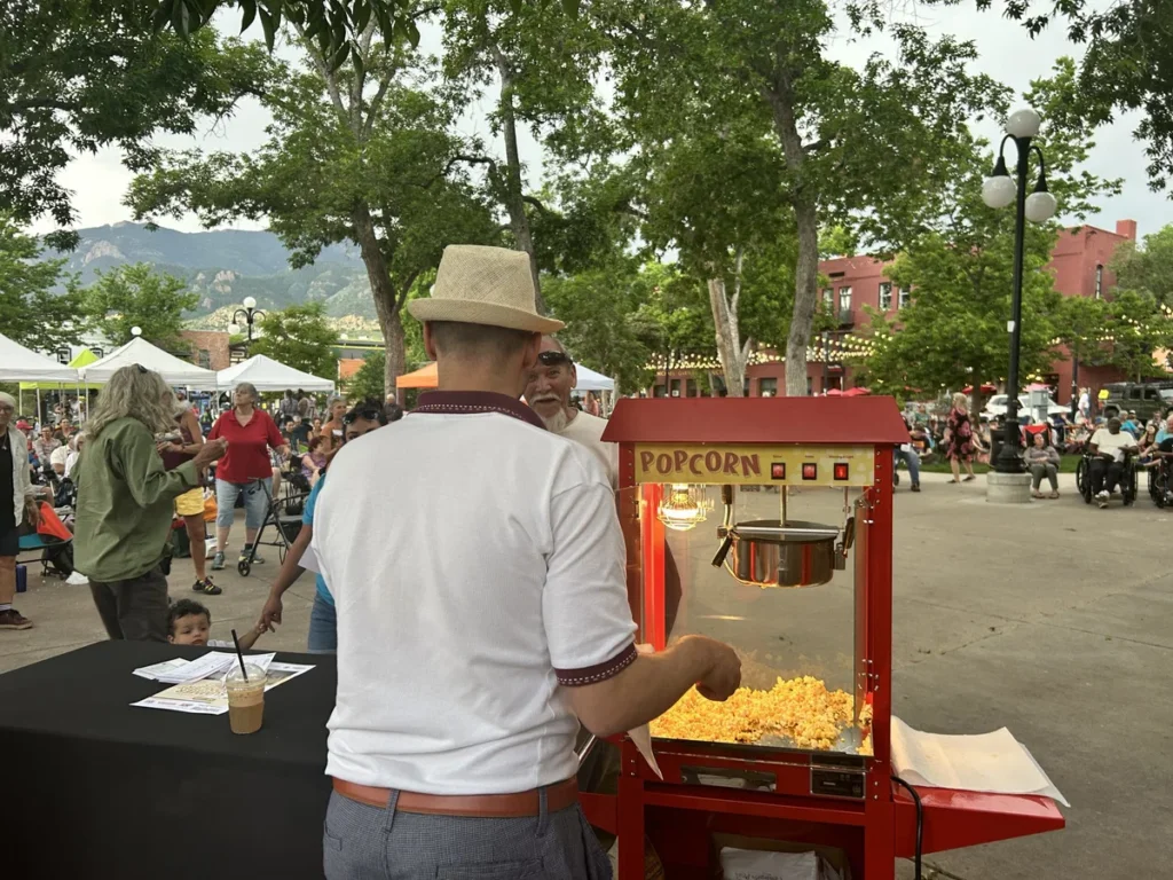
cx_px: 586
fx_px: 881
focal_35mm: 26
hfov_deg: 67.3
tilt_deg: -3.2
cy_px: 440
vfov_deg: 53.1
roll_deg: +0.3
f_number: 1.5
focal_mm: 5.7
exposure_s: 1/120
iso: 125
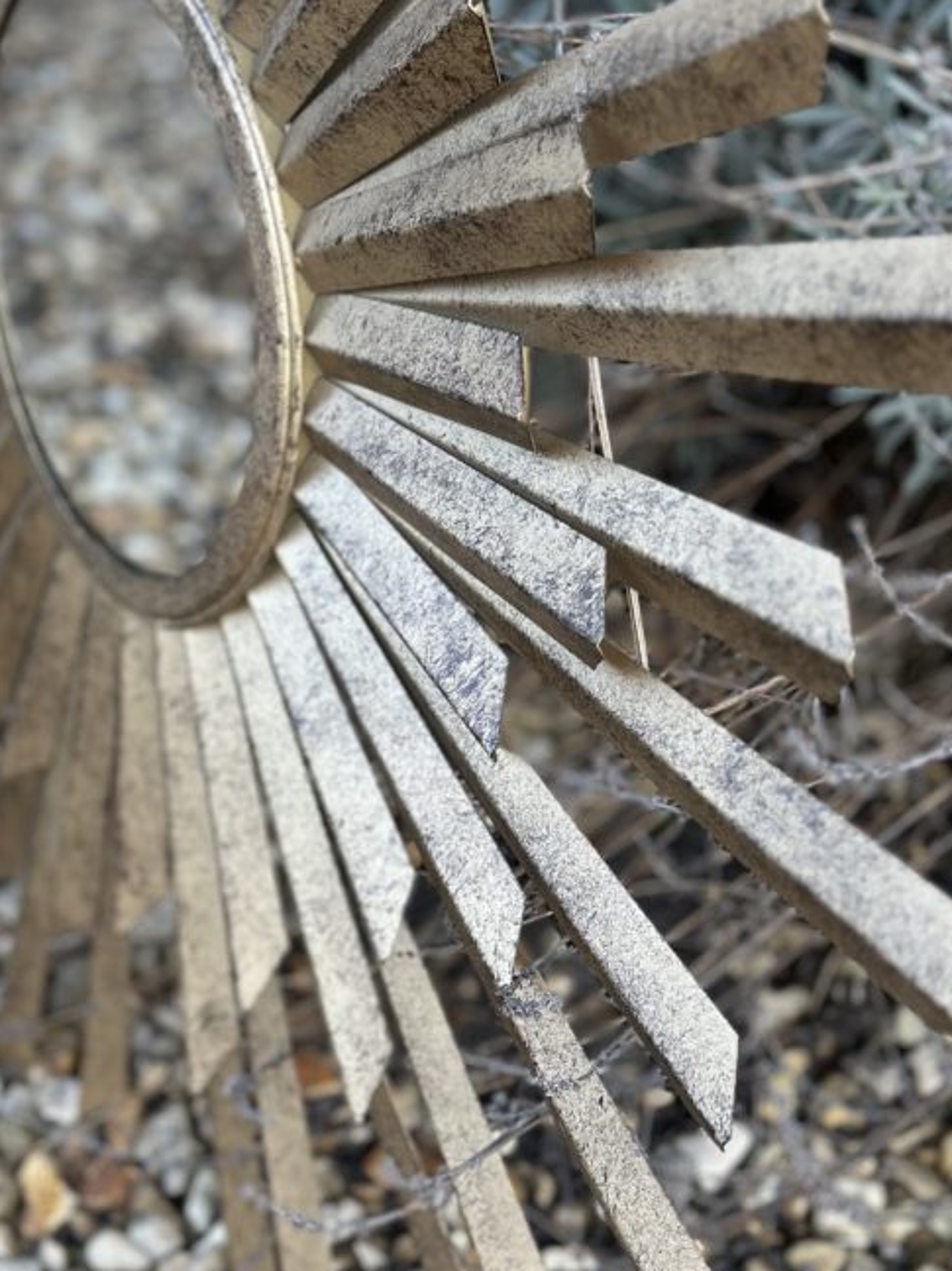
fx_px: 2788
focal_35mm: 76
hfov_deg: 19.3
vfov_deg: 25.6
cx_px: 322
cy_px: 468
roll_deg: +6.9
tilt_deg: -36.6
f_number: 1.78
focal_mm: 6.86
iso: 80
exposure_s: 1/220
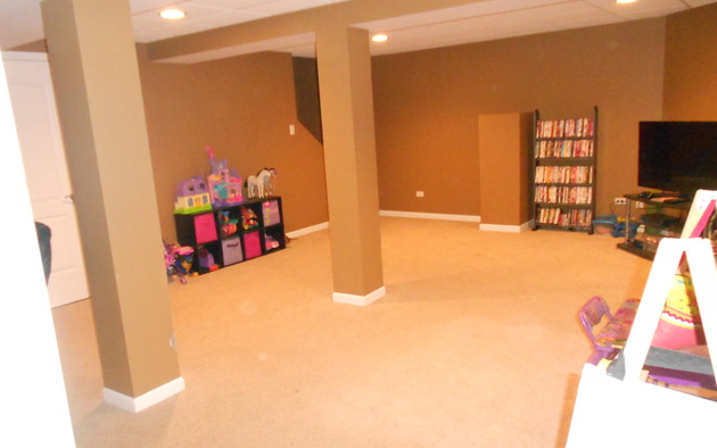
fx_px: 547
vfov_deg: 44.6
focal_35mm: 28
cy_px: 227
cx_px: 362
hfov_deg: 66.5
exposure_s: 1/25
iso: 1000
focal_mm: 4.6
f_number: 3.2
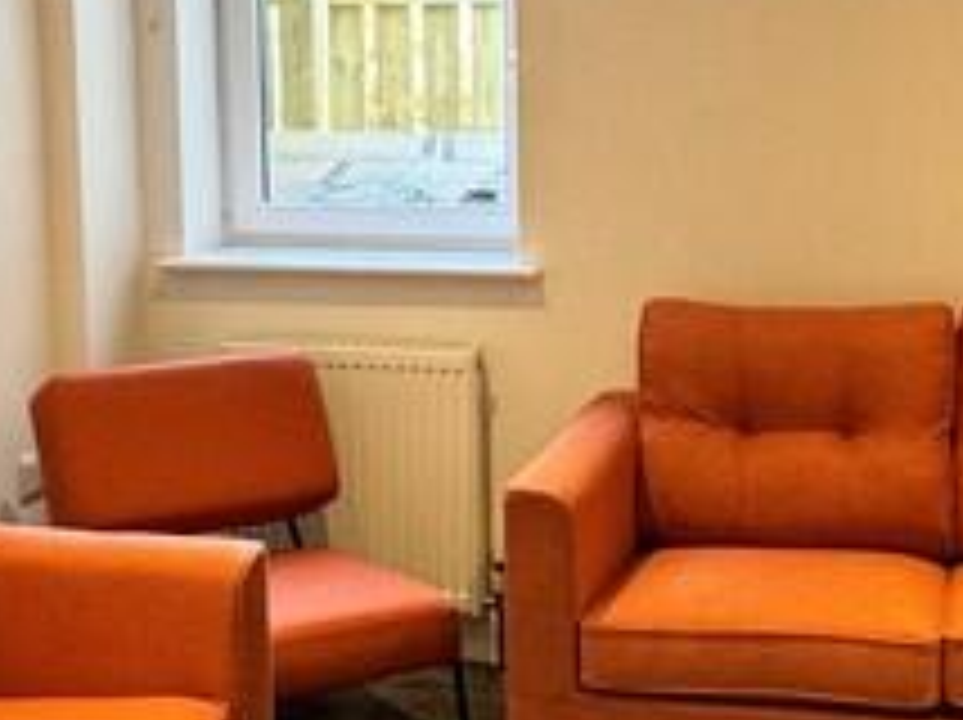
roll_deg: -0.3
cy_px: 297
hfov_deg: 29.0
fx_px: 1862
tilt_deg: -6.4
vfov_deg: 21.9
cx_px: 472
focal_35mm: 67
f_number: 2.2
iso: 250
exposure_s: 1/50
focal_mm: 2.22
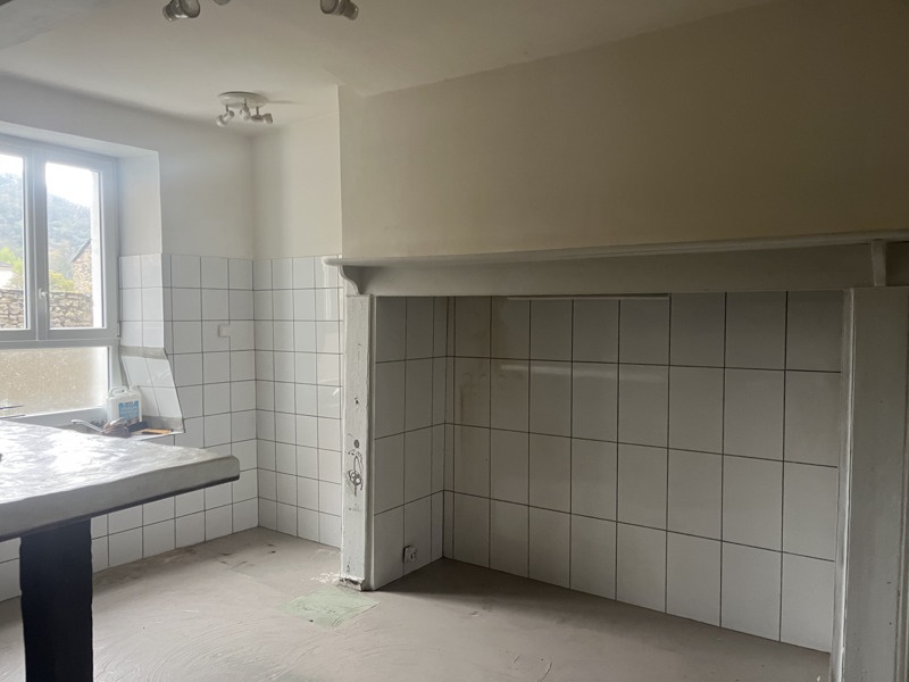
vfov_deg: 53.1
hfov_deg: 67.3
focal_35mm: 26
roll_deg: +0.1
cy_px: 341
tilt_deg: +0.3
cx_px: 454
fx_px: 683
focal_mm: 5.1
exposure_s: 1/50
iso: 250
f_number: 1.6
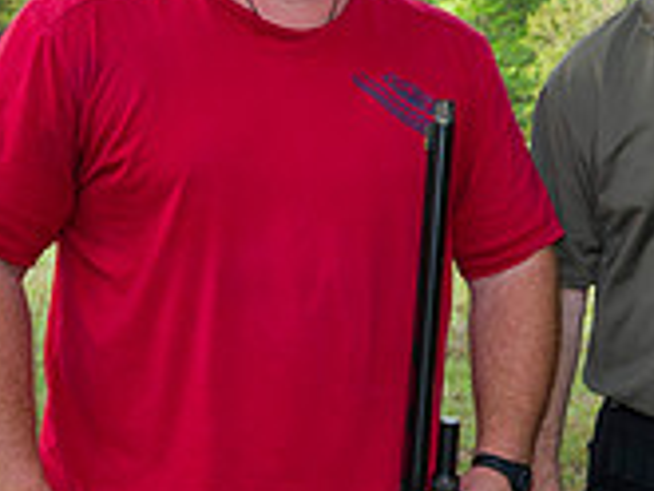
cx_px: 959
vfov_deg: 12.6
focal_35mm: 118
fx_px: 2231
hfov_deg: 15.5
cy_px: 293
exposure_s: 1/200
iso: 400
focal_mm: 35
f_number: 8
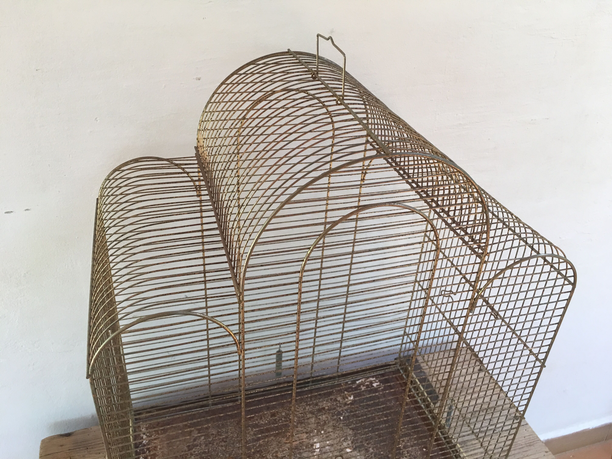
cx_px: 306
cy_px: 230
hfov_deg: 61.7
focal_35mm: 29
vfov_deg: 48.2
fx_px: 513
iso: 64
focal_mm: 4.15
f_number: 2.2
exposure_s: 1/33
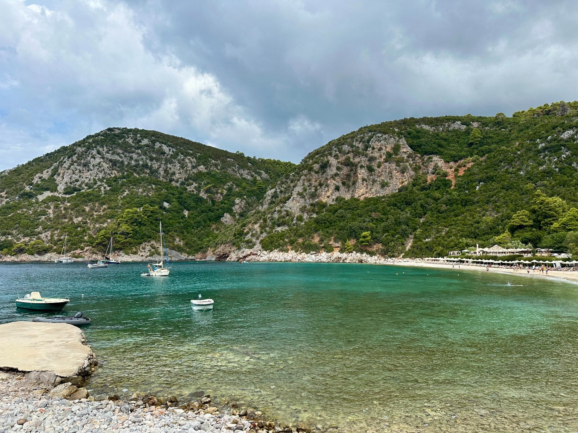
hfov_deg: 71.6
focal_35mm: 24
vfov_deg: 56.8
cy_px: 216
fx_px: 401
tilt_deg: +5.8
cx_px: 289
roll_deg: +0.1
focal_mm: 6.86
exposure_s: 1/3356
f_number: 1.78
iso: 80
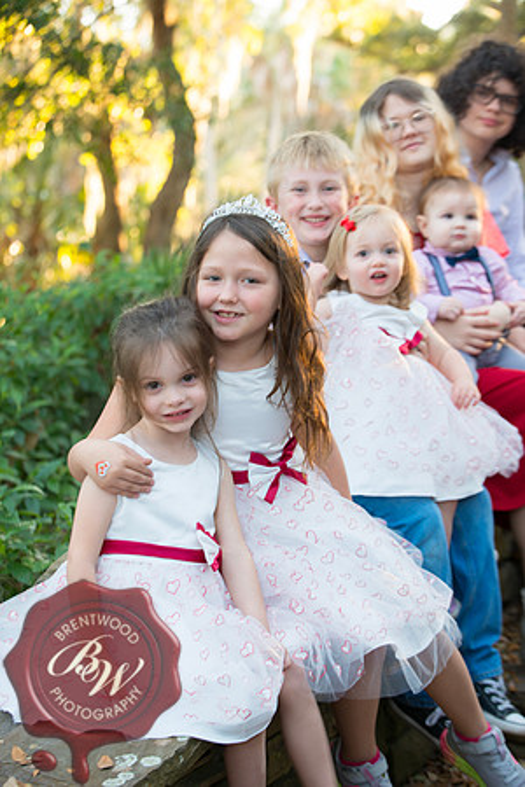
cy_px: 394
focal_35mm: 70
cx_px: 262
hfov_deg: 19.5
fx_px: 1531
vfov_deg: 28.8
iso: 200
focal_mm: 70
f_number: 4
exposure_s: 1/25
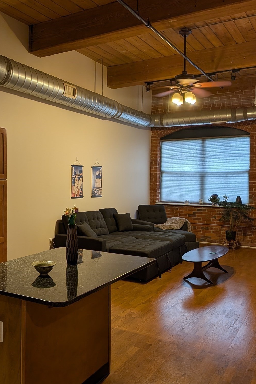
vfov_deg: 55.8
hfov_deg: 37.9
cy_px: 189
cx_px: 63
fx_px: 363
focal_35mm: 34
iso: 35
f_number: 1.7
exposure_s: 1/120
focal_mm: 4.53
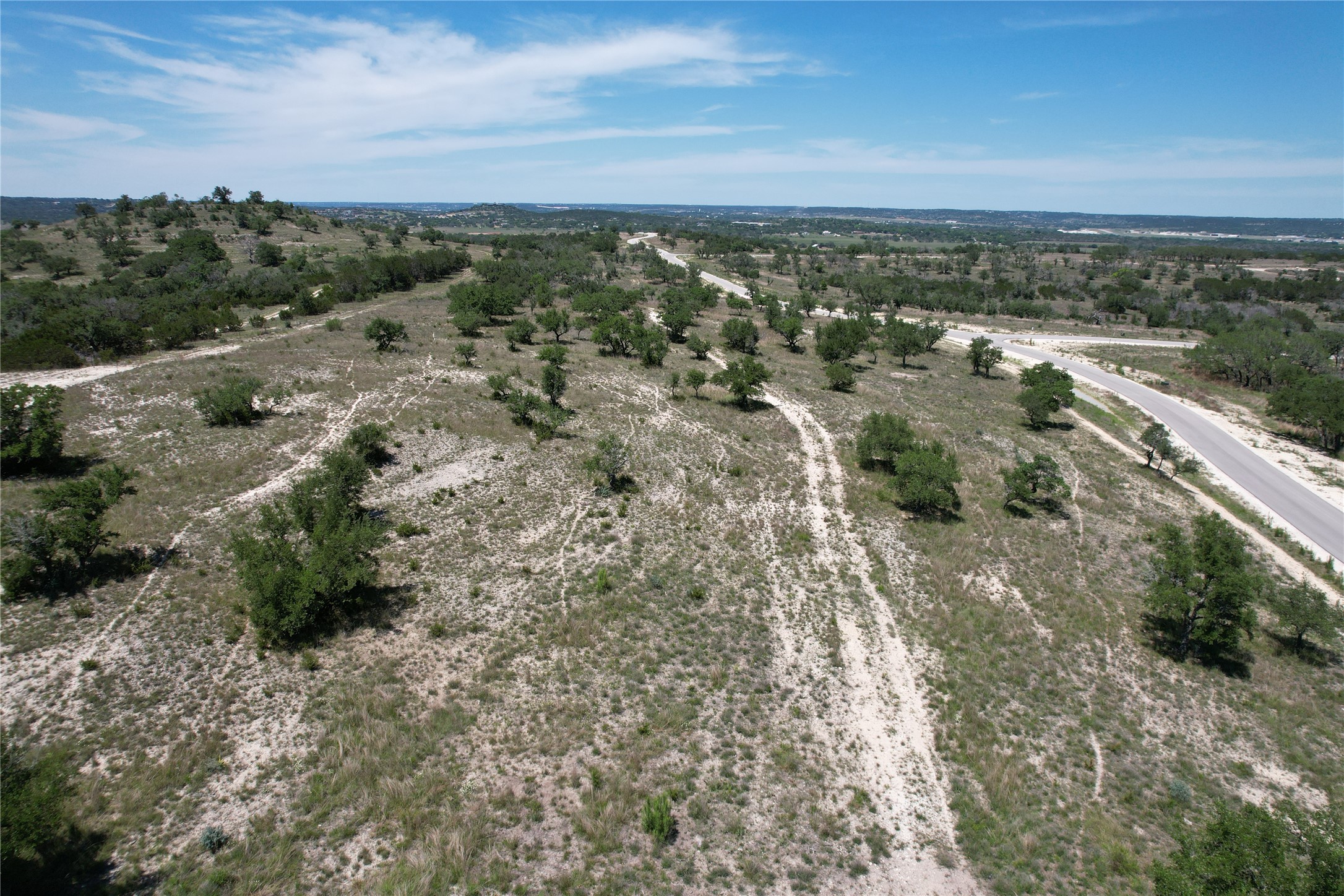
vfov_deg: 57.2
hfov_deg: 78.6
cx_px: 672
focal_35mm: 22
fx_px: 821
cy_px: 448
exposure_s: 1/2000
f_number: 2.8
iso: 100
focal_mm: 8.38
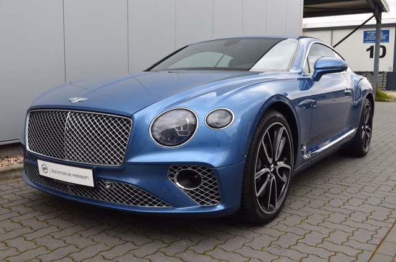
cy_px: 131
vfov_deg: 36.7
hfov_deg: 53.2
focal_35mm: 36
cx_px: 198
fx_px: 395
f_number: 10
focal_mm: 24
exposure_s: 1/60
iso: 280
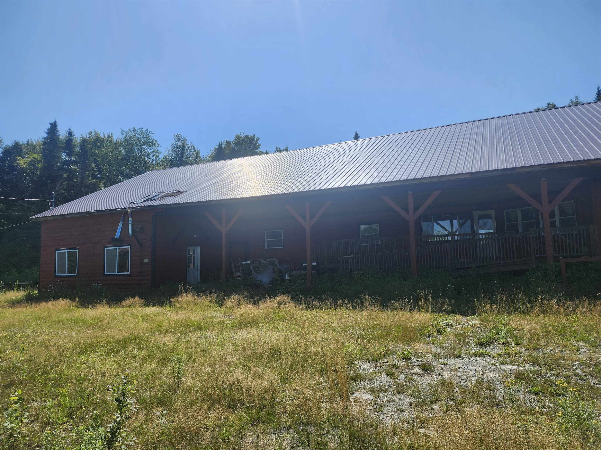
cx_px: 300
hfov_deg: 73.9
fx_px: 399
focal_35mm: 23
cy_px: 225
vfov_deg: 58.9
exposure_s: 1/2430
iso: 25
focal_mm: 5.54
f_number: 1.8
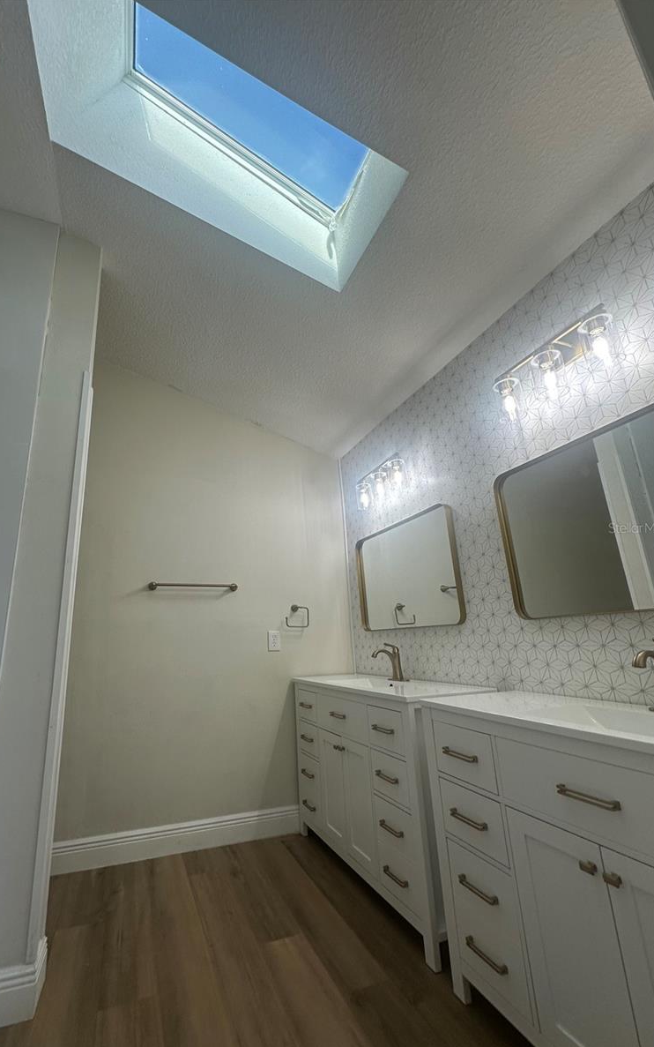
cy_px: 527
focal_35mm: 15
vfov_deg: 101.5
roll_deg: +1.7
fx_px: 428
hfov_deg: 74.3
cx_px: 274
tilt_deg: +16.7
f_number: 2.2
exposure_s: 1/120
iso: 64
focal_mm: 2.22
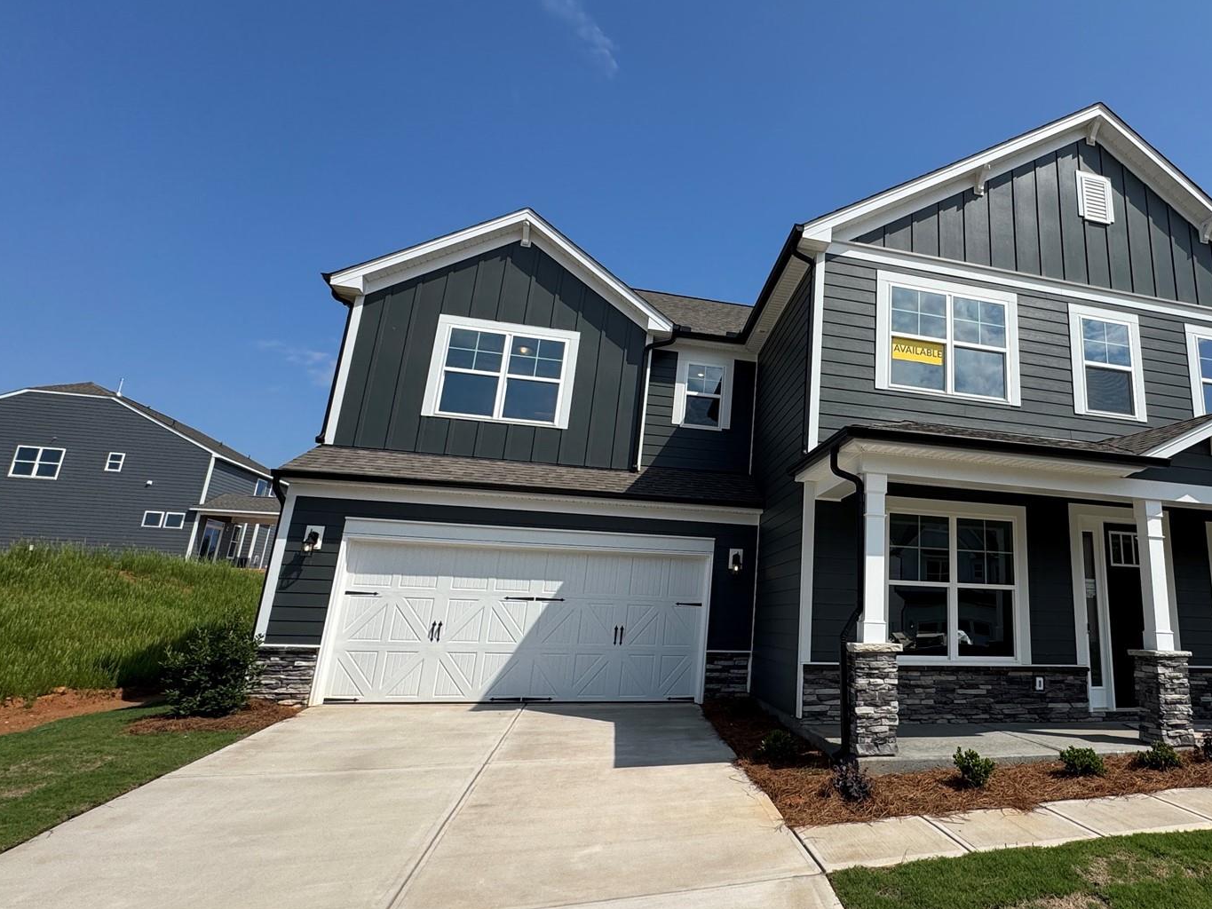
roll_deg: -2.0
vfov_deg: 63.4
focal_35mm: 21
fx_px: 735
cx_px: 847
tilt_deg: +14.9
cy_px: 423
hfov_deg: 75.4
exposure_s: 1/2415
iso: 40
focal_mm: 2.22
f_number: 2.2
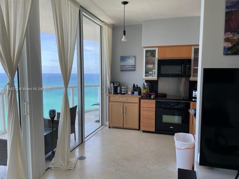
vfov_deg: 53.1
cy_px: 90
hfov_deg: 67.3
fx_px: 180
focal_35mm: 26
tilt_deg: -5.7
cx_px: 120
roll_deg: -0.2
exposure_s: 1/203
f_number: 1.6
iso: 32
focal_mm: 4.2
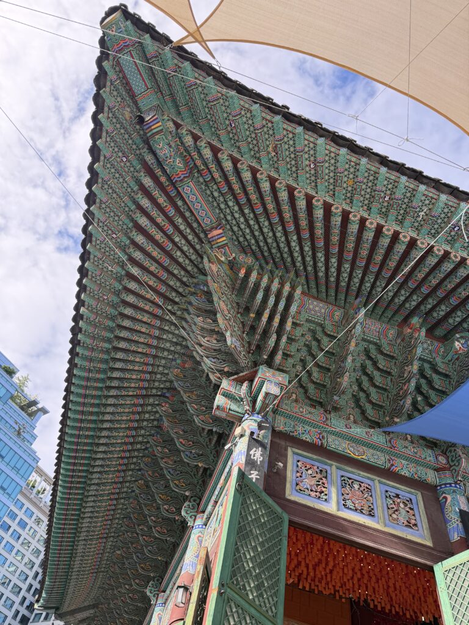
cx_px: 234
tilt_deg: +56.3
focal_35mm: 24
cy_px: 312
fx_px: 434
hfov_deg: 56.8
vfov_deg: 71.6
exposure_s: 1/788
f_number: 1.78
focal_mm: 6.76
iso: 100
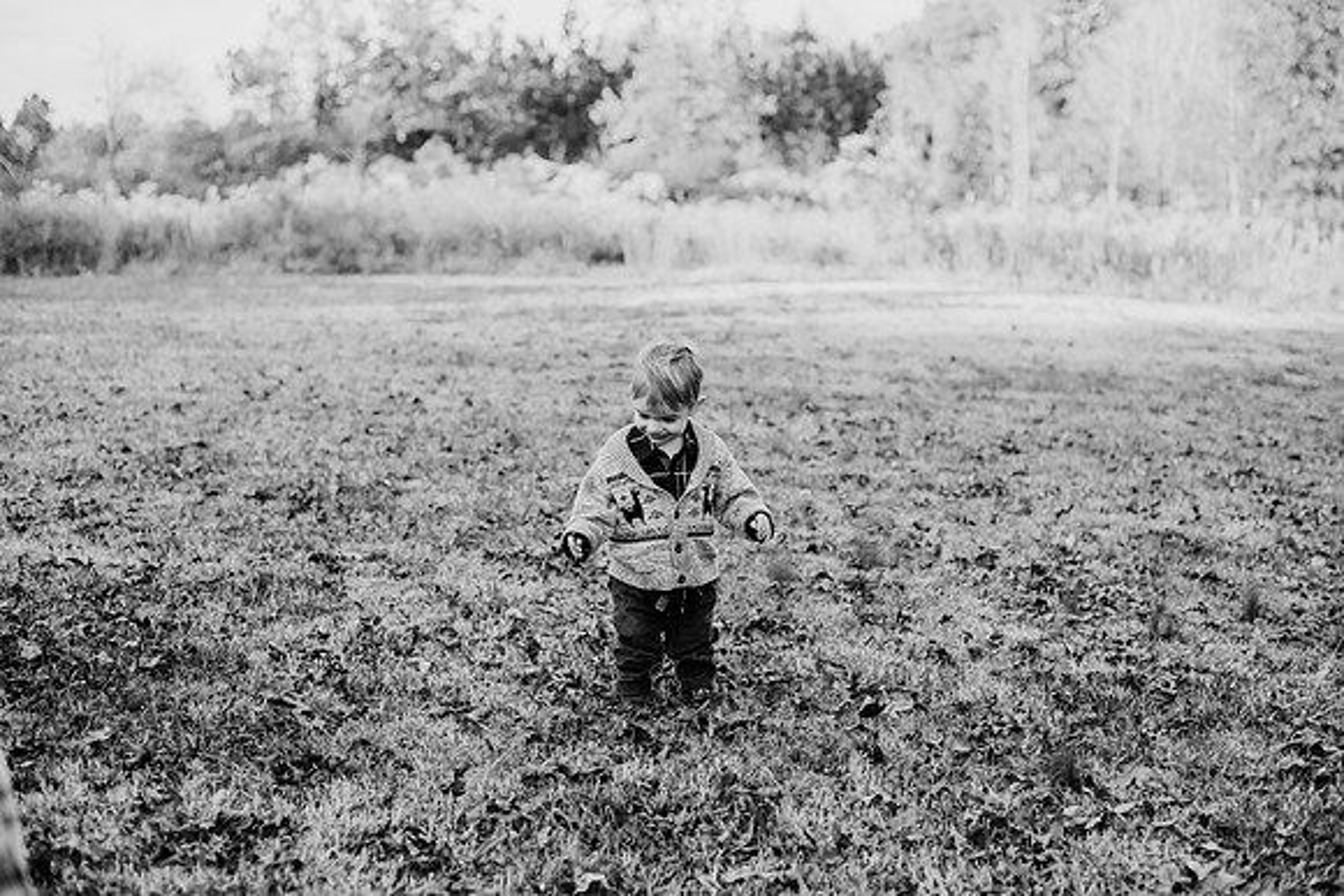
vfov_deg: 27.0
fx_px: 1867
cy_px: 448
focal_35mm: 50
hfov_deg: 39.6
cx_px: 672
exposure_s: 1/1000
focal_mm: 50
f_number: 2.8
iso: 500
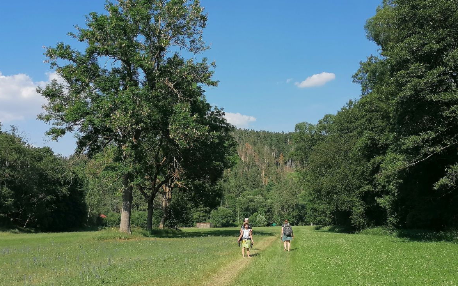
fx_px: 487
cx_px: 225
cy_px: 113
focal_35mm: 39
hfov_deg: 50.4
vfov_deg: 32.7
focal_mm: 4.75
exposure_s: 1/1361
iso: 50
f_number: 1.8
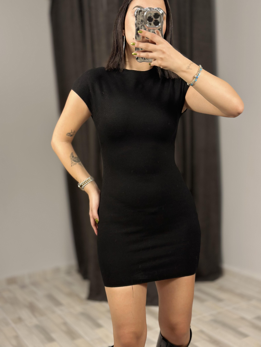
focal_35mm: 48
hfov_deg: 30.3
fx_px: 483
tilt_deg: -29.3
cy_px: 174
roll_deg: +5.3
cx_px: 130
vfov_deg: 39.7
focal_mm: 6.86
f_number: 1.78
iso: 160
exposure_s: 1/50
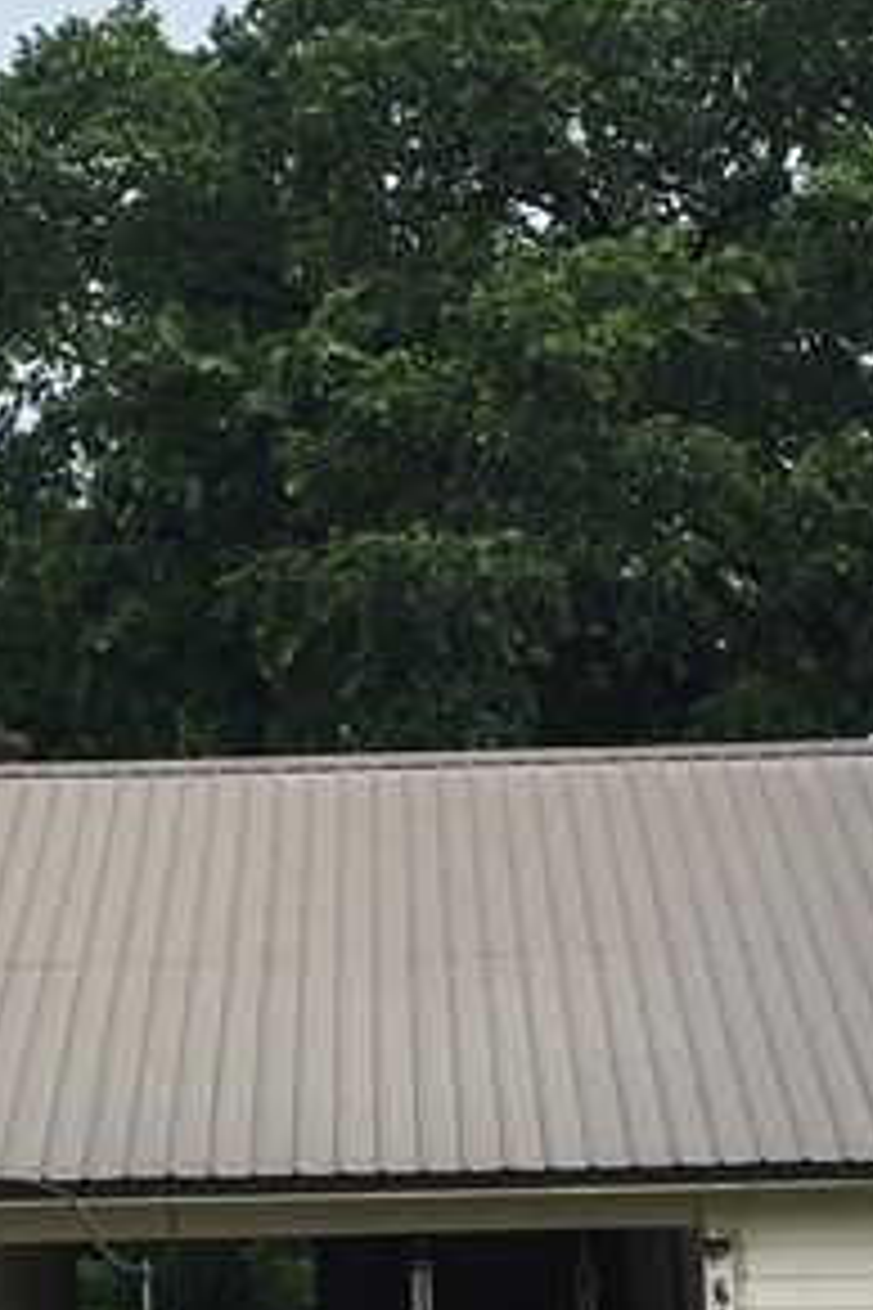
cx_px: 256
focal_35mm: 106
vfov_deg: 19.1
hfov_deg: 12.9
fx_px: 3855
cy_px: 1049
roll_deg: +1.5
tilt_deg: +4.0
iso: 25
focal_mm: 4.15
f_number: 2.2
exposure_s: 1/1148
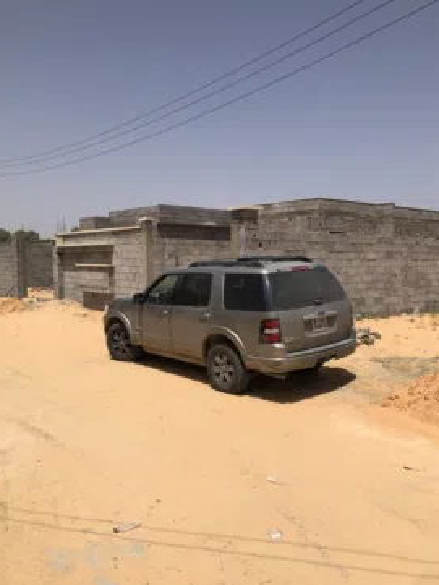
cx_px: 211
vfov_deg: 58.3
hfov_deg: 45.5
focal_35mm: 31
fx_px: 524
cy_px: 311
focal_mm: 4
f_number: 1.8
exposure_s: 1/3690
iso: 20
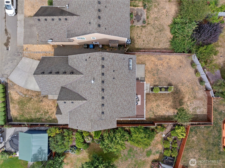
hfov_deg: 71.6
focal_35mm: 24
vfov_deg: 56.7
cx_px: 112
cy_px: 84
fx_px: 156
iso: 100
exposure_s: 1/320
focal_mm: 12.29
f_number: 2.8
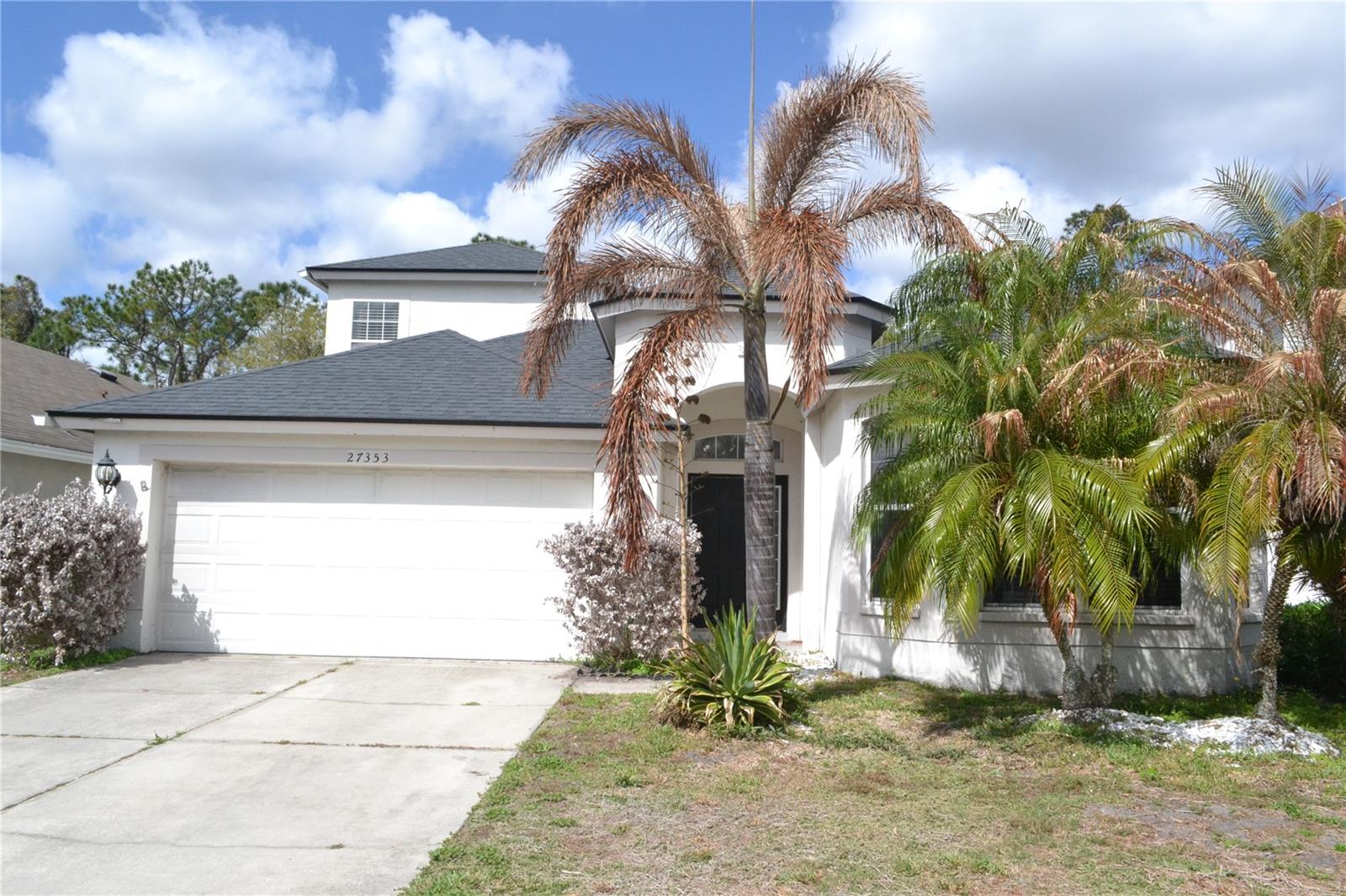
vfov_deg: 47.9
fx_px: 1009
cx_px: 673
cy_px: 448
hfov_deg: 67.4
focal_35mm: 27
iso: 1600
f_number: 16
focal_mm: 18
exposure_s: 1/1000
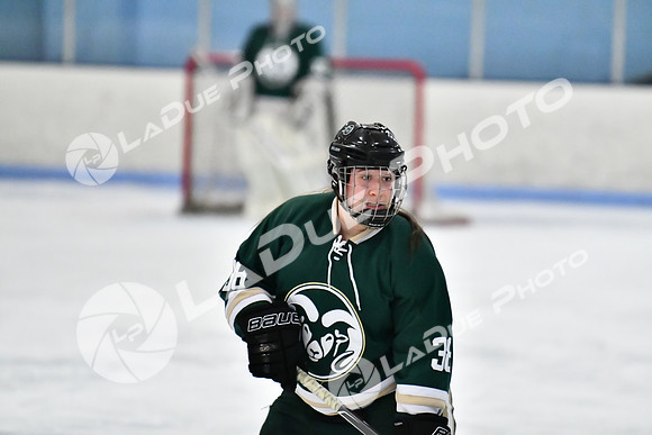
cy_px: 218
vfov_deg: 4.8
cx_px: 326
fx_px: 5163
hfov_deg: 7.2
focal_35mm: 285
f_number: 2.8
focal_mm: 190
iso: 8000
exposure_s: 1/1250
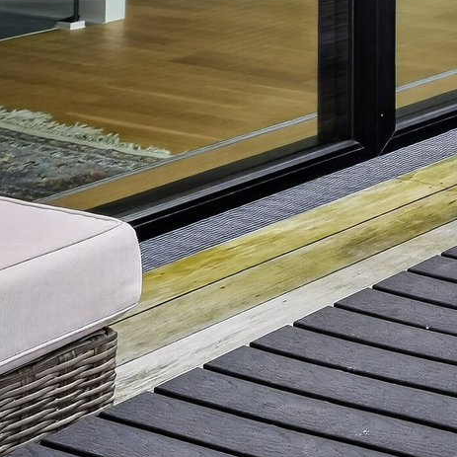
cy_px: -318
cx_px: 1136
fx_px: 1404
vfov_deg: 16.1
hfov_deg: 13.2
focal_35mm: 94
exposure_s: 1/640
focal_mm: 20
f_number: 8
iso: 400
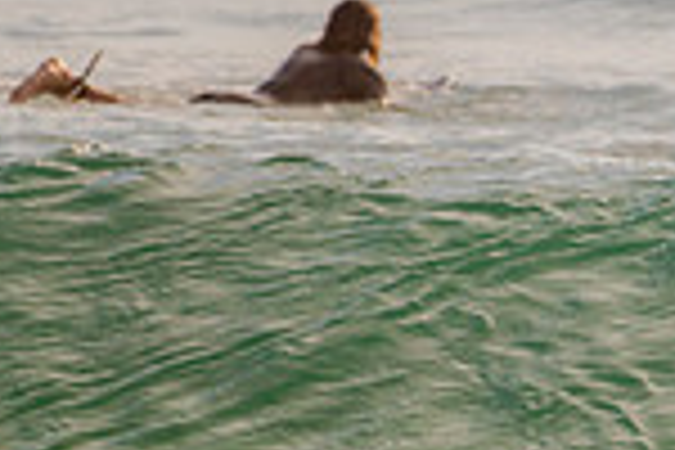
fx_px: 44322
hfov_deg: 0.9
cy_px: 282
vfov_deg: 0.6
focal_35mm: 2364
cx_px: 1129
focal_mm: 500
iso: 140
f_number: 5.6
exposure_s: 1/2000
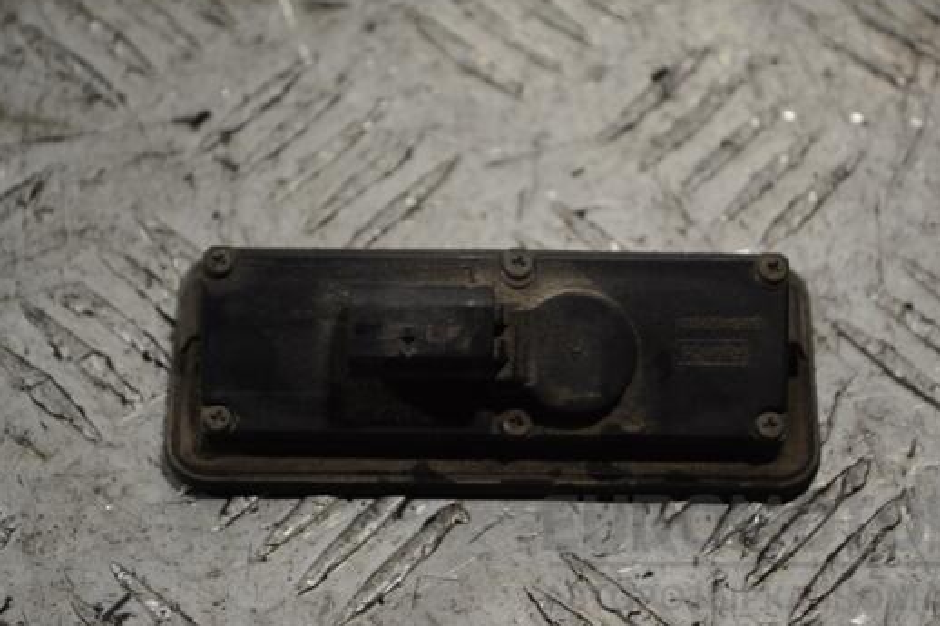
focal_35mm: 96
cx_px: 508
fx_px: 2495
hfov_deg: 21.3
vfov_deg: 14.3
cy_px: 281
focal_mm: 55
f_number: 5.6
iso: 100
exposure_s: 1/30
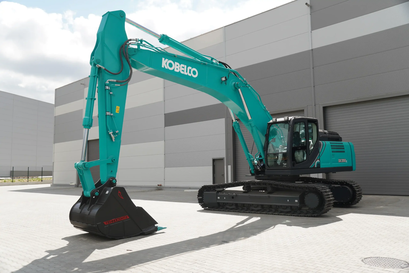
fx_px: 358
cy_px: 136
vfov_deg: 41.8
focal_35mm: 32
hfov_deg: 59.5
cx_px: 204
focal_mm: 21
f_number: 3.5
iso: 100
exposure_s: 1/320
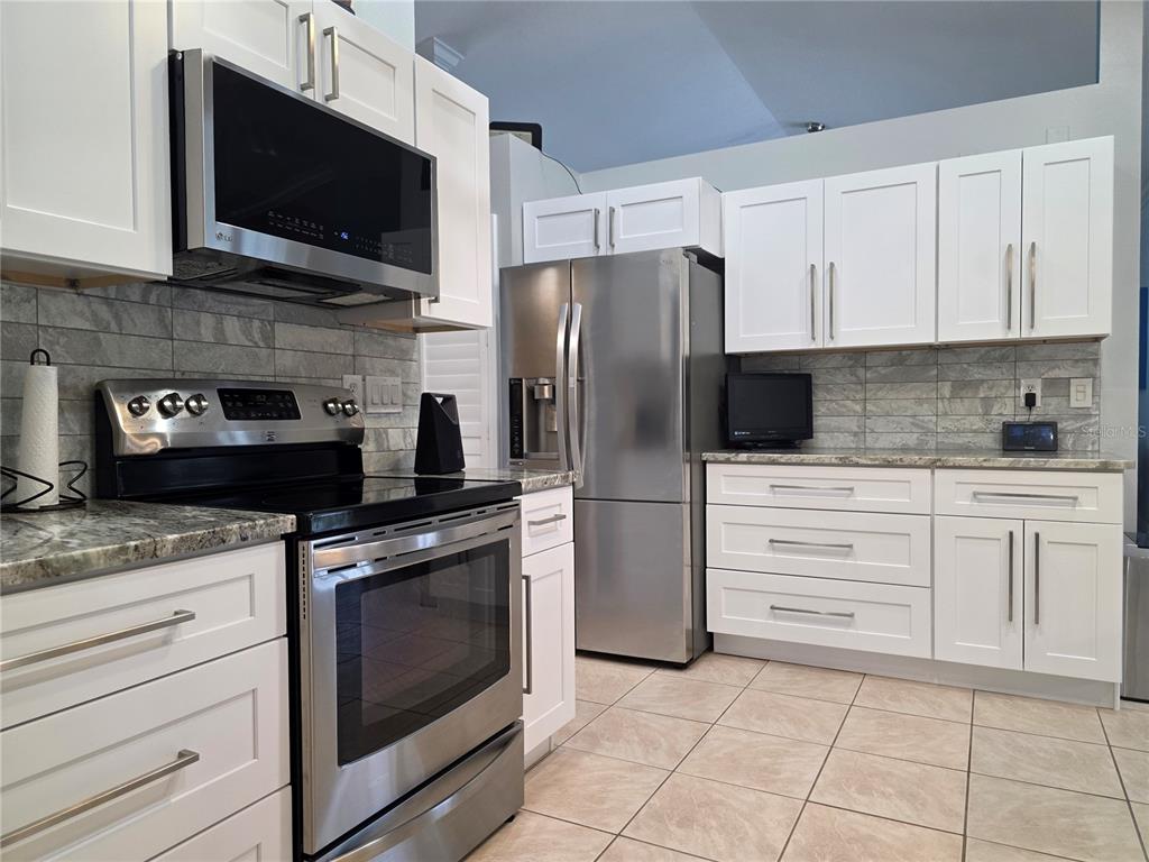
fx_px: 763
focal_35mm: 23
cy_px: 431
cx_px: 574
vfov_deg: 58.9
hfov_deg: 73.9
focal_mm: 6.3
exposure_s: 1/120
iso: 250
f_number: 1.7
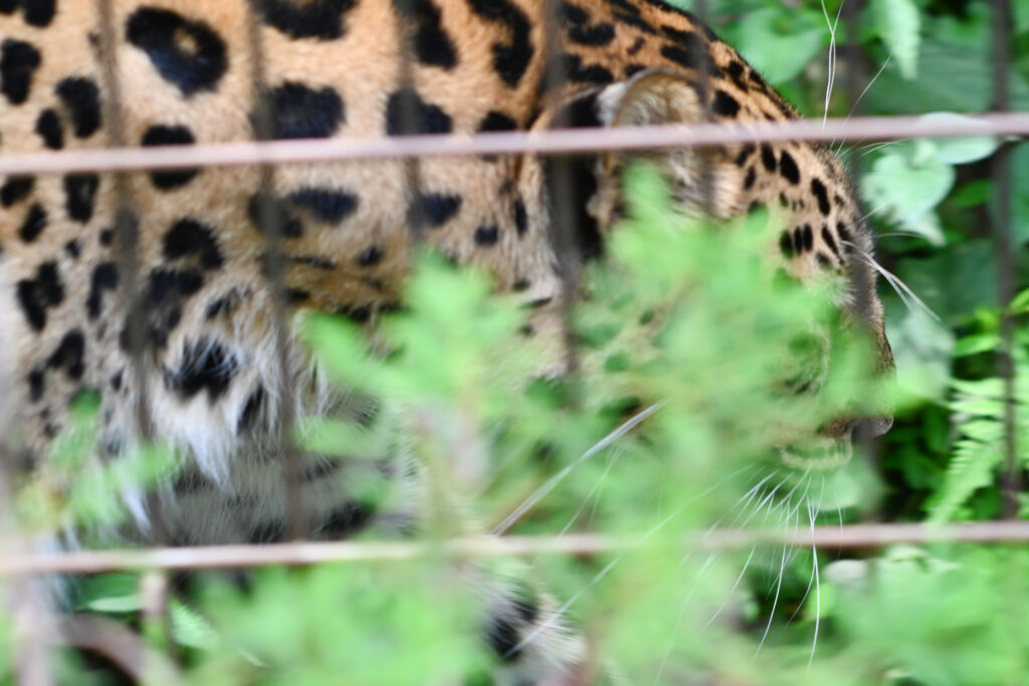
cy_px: 343
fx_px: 4488
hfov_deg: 13.1
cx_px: 514
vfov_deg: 8.7
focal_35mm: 157
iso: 180
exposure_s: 1/160
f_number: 2.5
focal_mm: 105
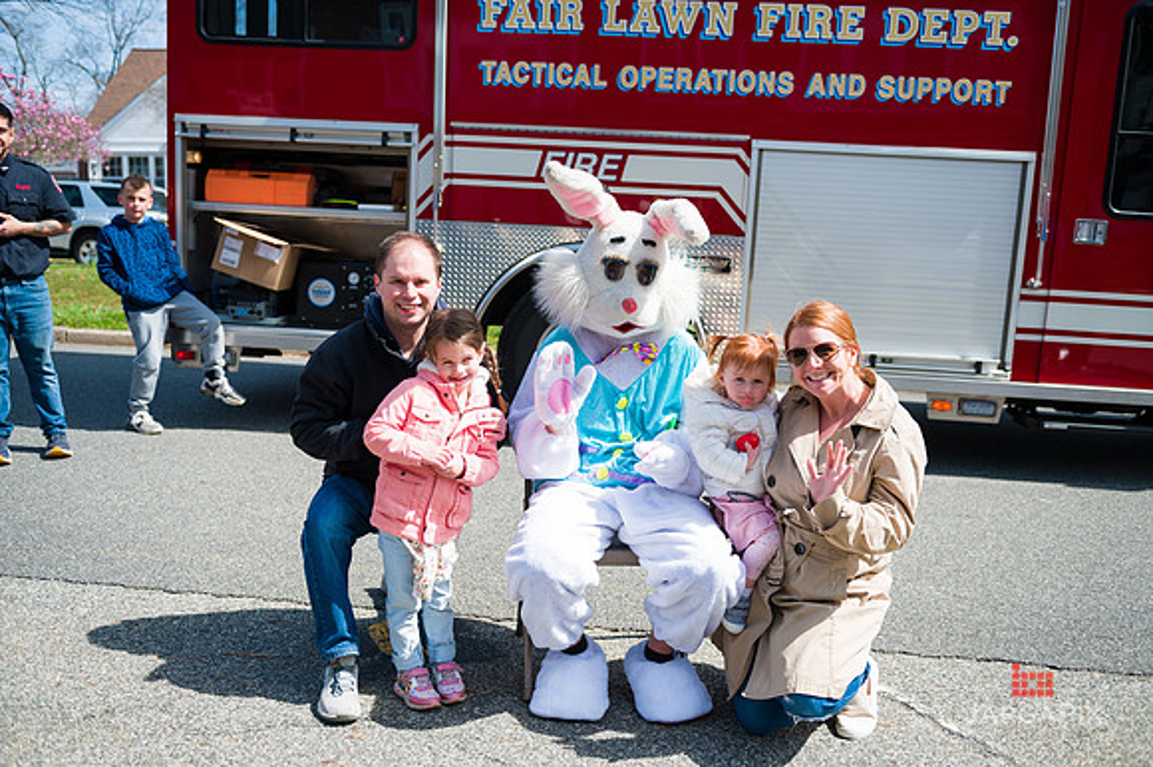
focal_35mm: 32
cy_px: 384
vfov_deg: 41.1
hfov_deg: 58.7
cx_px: 576
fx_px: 1024
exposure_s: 1/2500
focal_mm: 32
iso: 200
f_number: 4
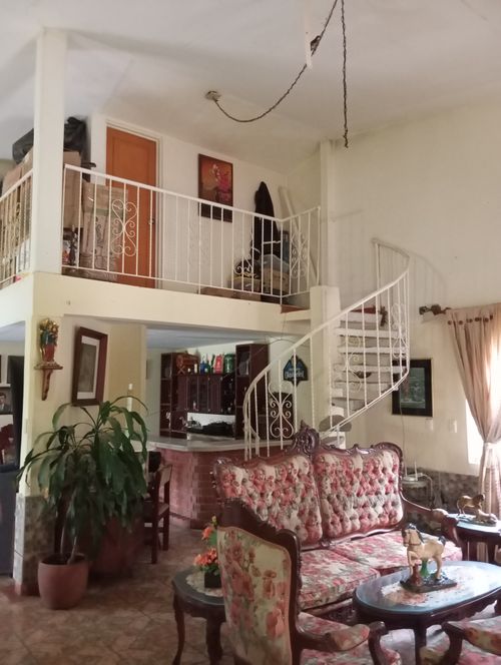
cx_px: 250
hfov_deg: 49.9
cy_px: 332
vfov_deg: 63.4
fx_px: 539
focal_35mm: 28
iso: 7506
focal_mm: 4.22
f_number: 1.8
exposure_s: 1/20
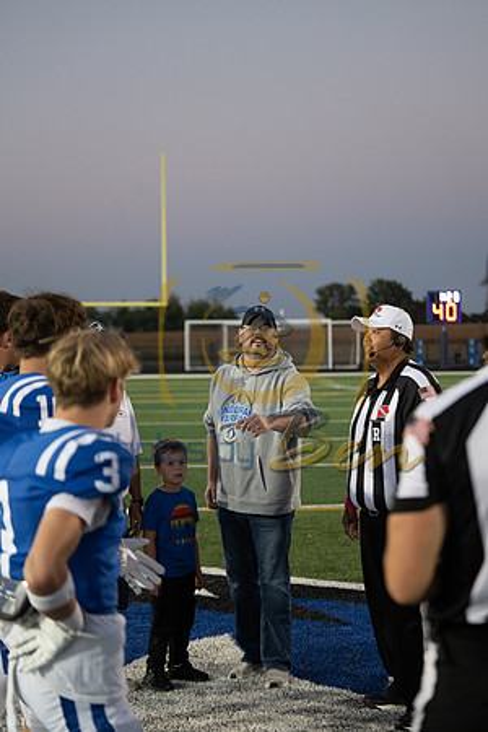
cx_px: 244
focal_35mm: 70
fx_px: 1423
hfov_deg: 19.5
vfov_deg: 28.8
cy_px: 366
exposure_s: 1/800
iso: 2500
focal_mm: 70
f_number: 2.8
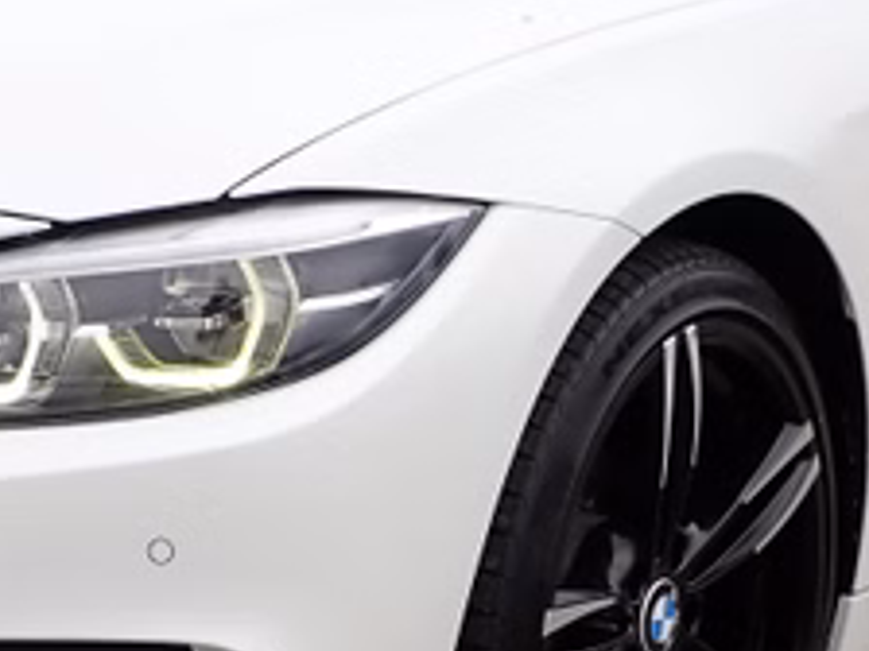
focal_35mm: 107
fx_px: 2686
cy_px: 469
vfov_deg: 13.8
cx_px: 287
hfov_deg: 18.3
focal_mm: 5.4
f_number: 3.2
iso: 100
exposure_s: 1/400
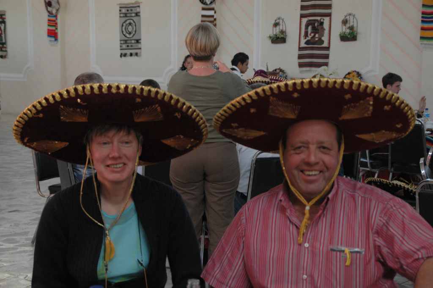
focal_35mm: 63
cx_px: 216
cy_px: 144
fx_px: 757
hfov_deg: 31.9
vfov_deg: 21.5
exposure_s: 1/60
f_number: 4.8
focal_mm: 42
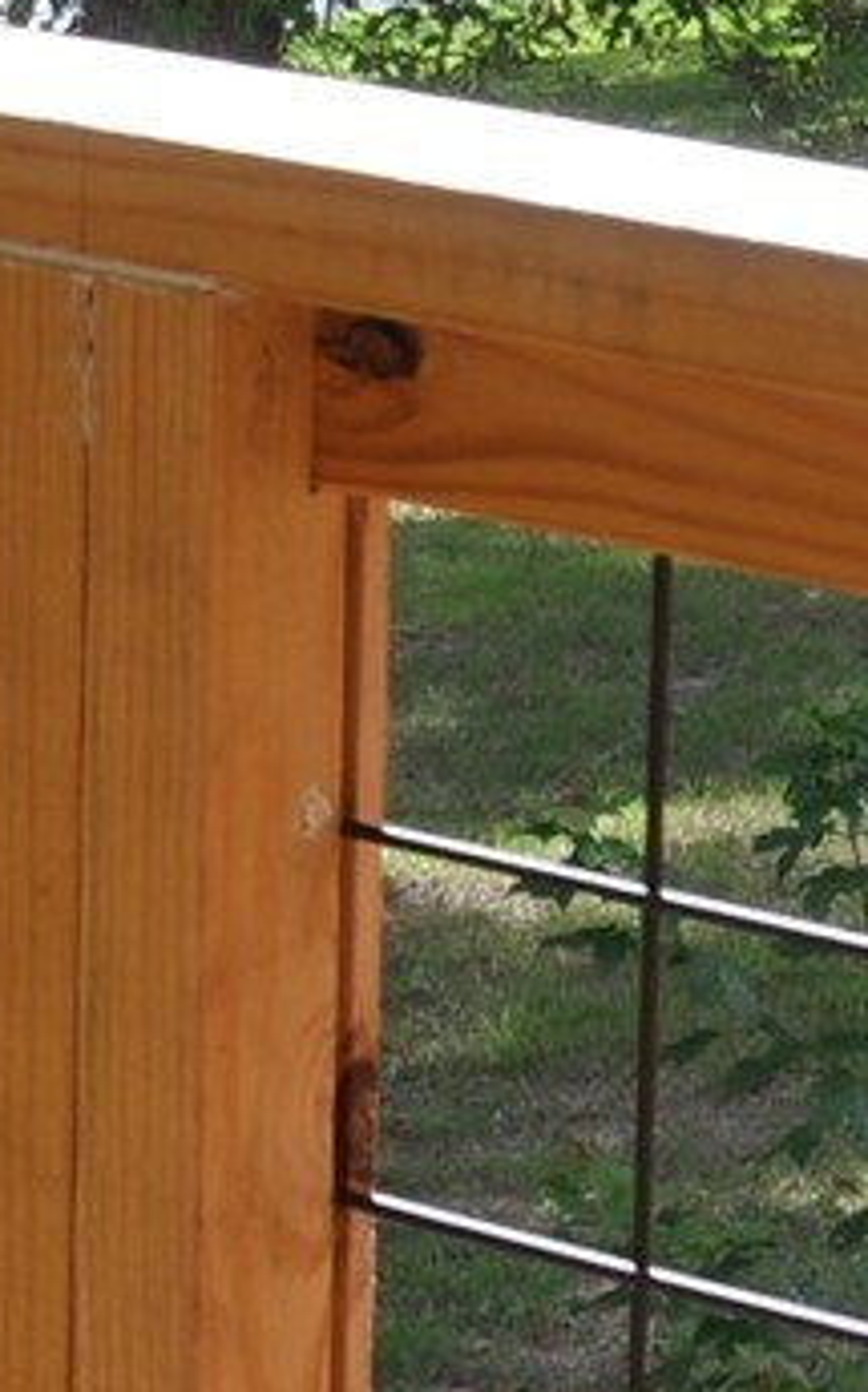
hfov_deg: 6.1
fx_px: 8041
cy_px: -950
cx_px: -161
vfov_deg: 9.5
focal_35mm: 212
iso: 200
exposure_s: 1/200
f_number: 7.1
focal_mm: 22
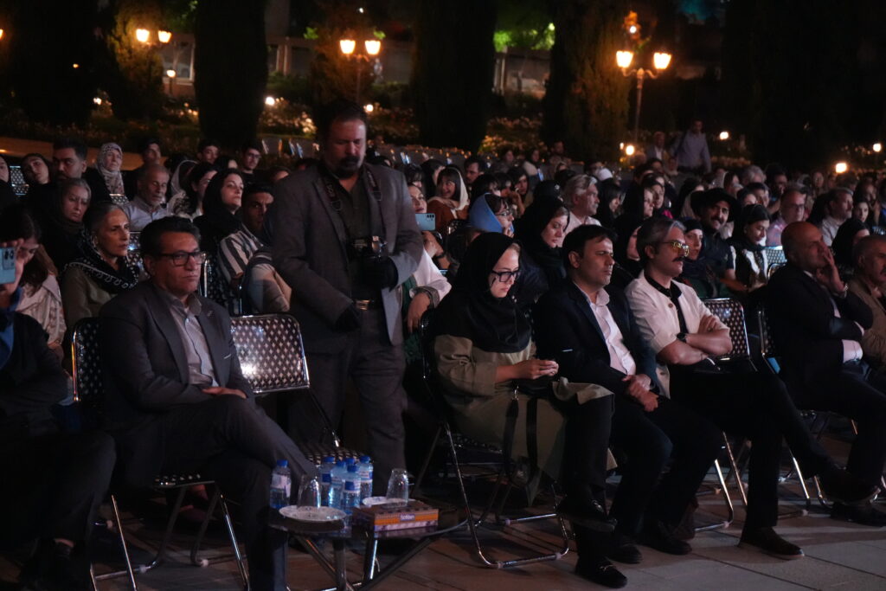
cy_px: 296
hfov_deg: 28.8
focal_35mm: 70
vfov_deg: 19.5
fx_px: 1723
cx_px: 443
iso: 16000
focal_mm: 70
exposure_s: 1/60
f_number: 5.6
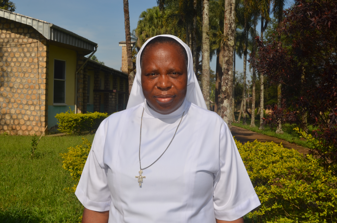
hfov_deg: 49.6
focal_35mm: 39
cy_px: 112
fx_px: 364
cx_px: 168
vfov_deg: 34.1
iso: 100
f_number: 13
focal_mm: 26
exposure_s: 1/200
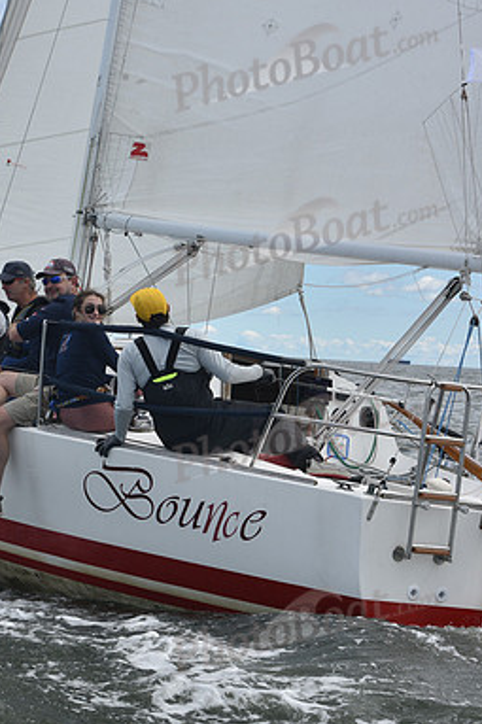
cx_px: 76
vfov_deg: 19.3
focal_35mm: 106
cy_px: 362
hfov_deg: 12.8
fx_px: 2131
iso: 250
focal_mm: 70
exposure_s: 1/800
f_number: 8
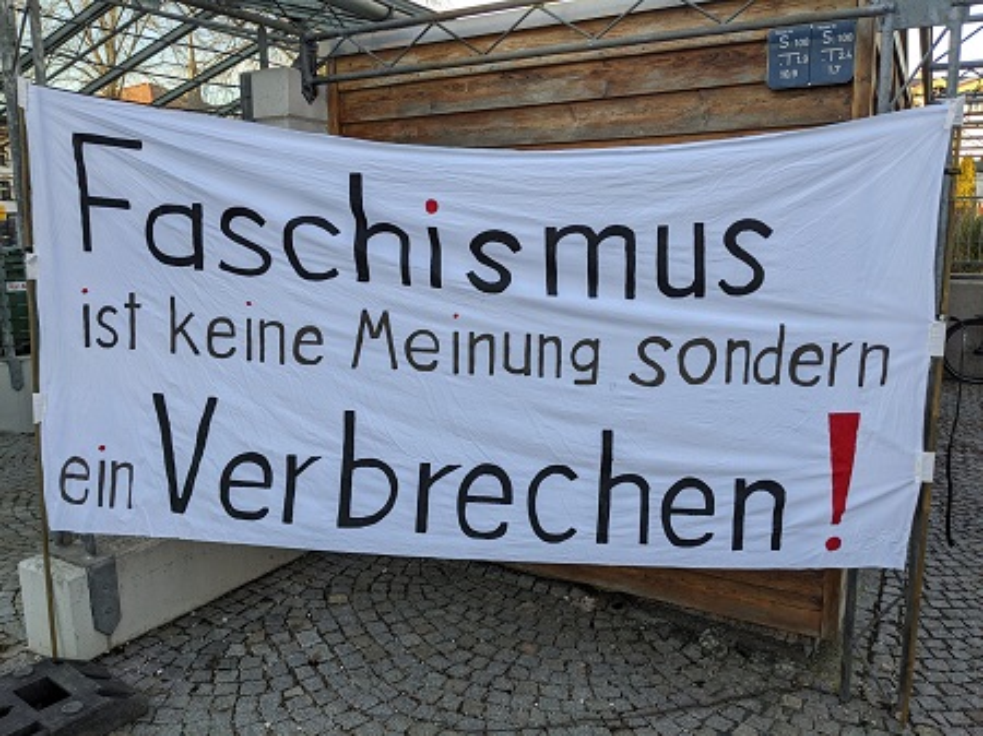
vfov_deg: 51.3
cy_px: 368
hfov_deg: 65.4
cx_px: 492
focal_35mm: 27
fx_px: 766
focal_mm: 4.38
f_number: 1.73
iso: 42
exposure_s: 1/367
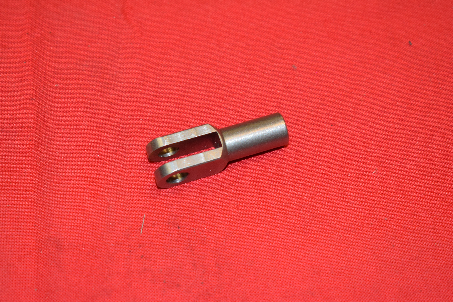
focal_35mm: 89
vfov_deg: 15.4
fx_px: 1114
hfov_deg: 23.0
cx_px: 217
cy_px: 147
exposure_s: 1/100
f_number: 5.6
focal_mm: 55
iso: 800
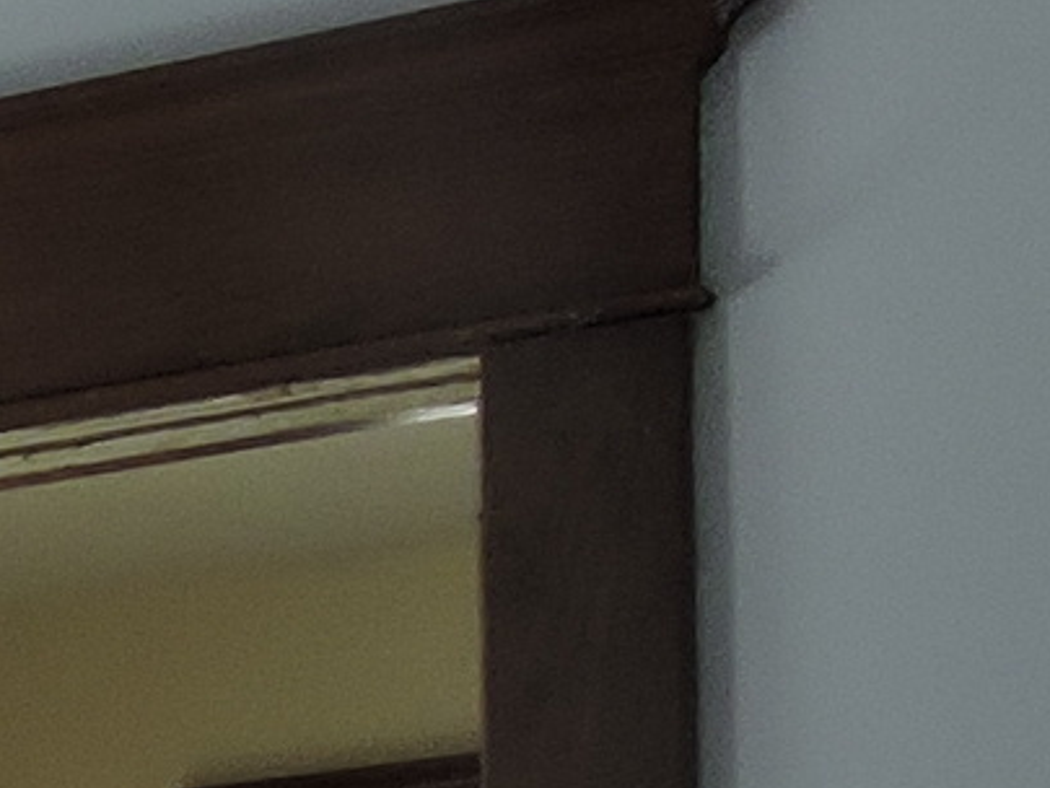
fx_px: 5522
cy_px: 2214
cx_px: -1952
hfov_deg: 9.1
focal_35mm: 182
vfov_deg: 7.4
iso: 125
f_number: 3.3
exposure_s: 1/30
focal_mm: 4.3
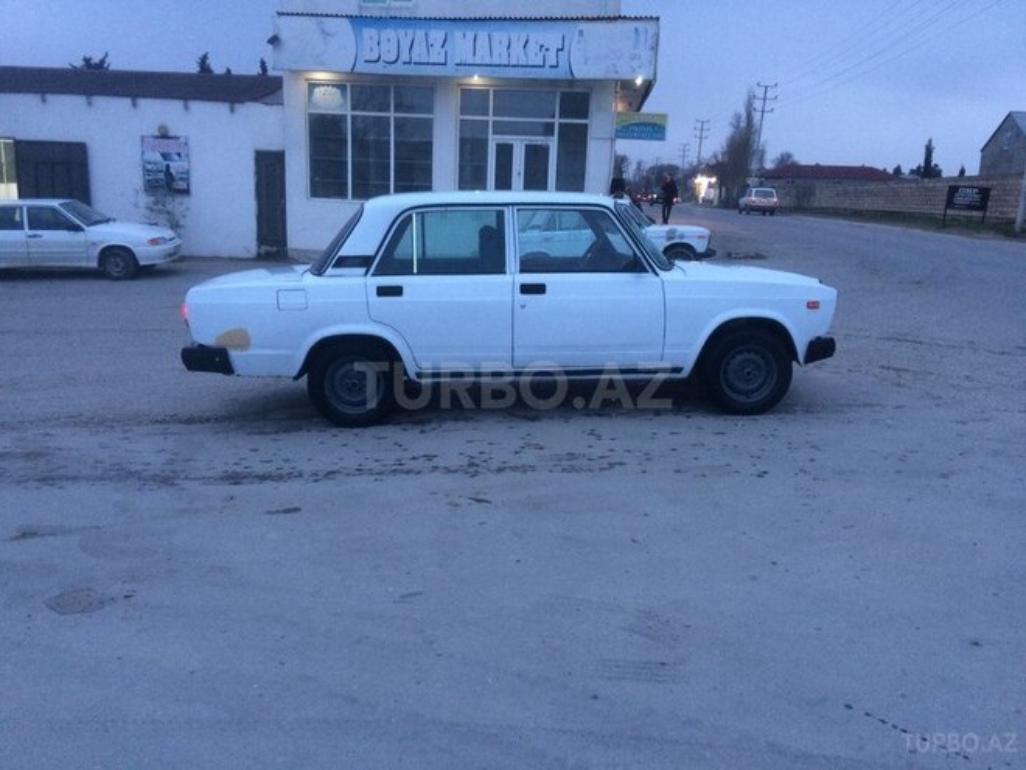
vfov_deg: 48.2
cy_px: 385
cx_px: 513
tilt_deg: -11.9
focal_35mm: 29
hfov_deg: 61.7
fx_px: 860
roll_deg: -2.4
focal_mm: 4.15
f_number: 2.2
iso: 160
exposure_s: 1/33
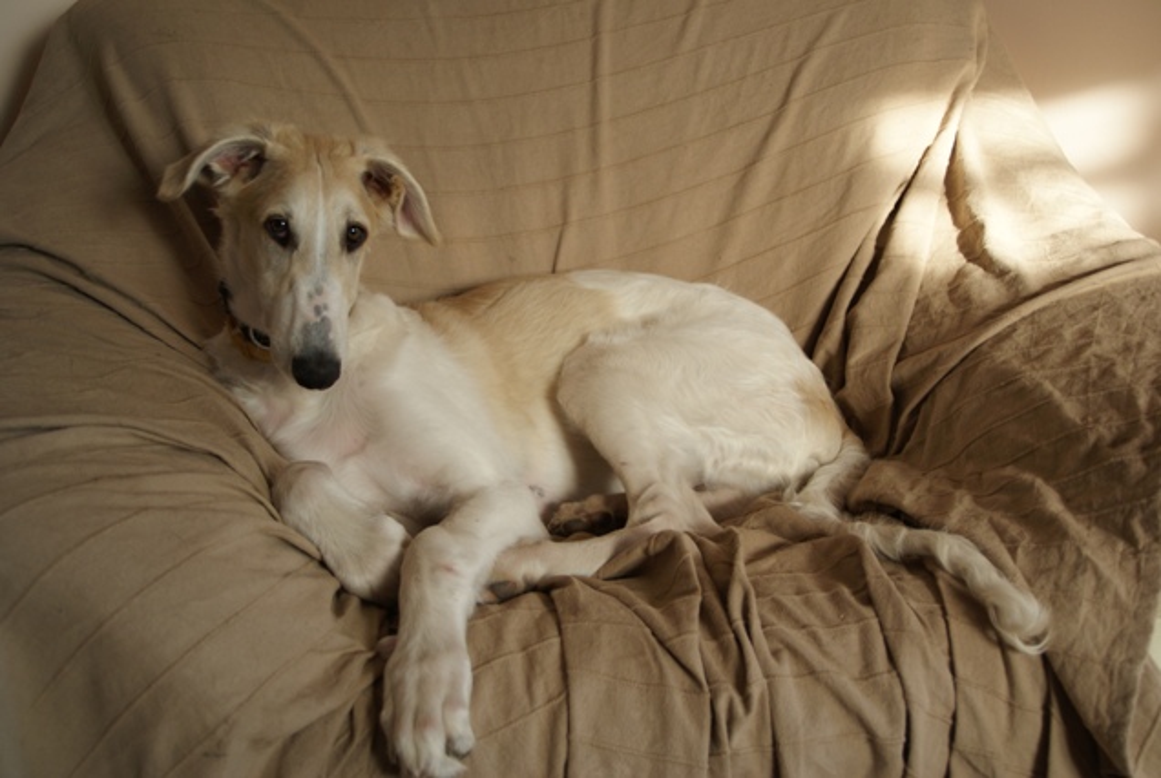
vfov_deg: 30.0
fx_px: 1453
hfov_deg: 43.5
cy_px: 389
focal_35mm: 45
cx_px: 580
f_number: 4.5
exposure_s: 1/50
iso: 160
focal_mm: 30
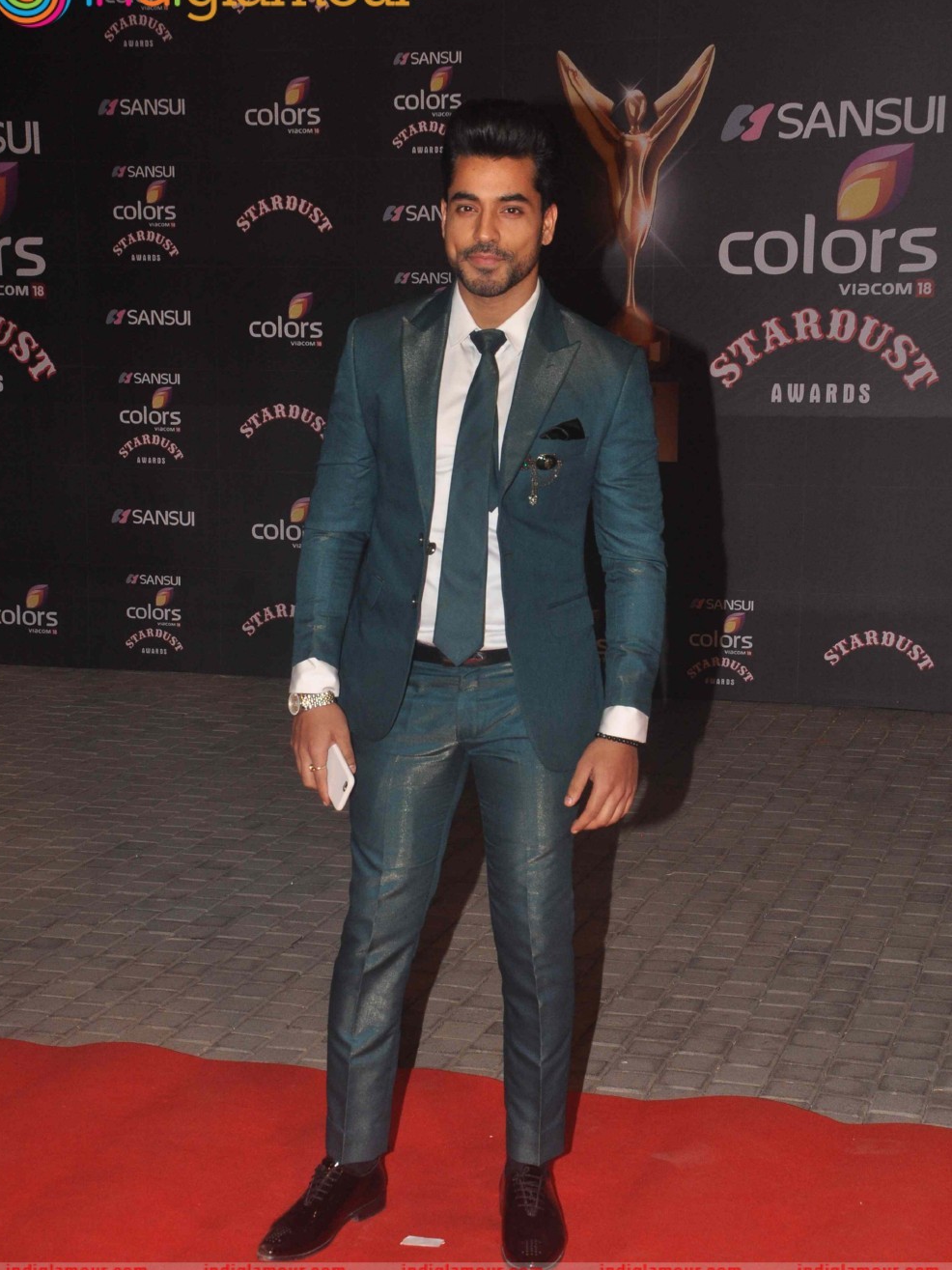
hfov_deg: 22.3
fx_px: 2421
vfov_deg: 29.4
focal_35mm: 66
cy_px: 670
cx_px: 471
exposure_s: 1/200
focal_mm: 40
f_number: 10
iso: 640
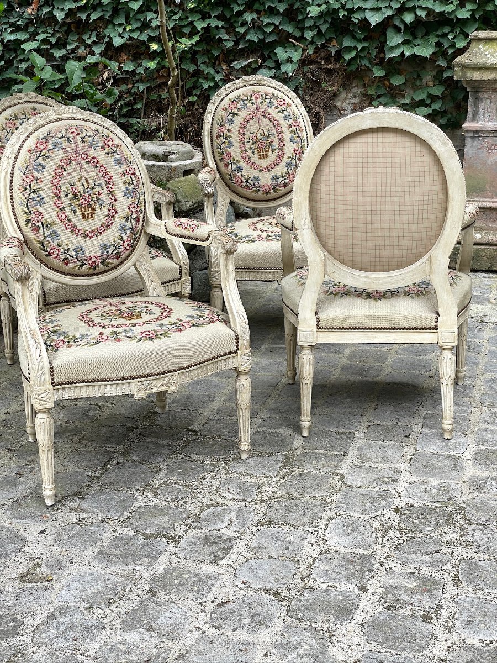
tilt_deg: -16.3
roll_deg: +0.8
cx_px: 248
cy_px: 332
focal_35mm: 52
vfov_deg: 36.8
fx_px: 995
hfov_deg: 28.0
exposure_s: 1/99
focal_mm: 6
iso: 32
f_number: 2
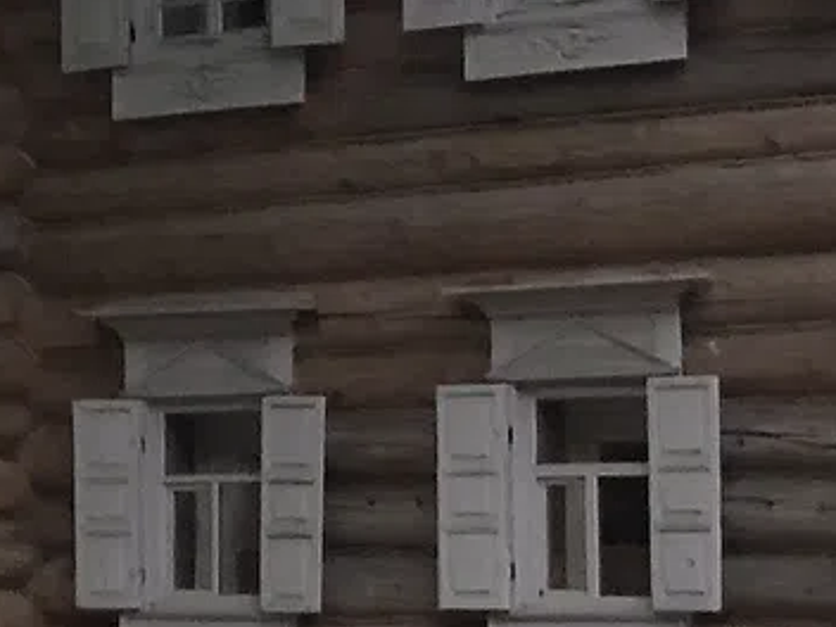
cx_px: -1278
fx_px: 4613
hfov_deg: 9.1
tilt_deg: +5.1
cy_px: 425
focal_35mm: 191
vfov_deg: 7.8
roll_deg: -0.6
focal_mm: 3.99
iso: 20
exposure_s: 1/685
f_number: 1.8
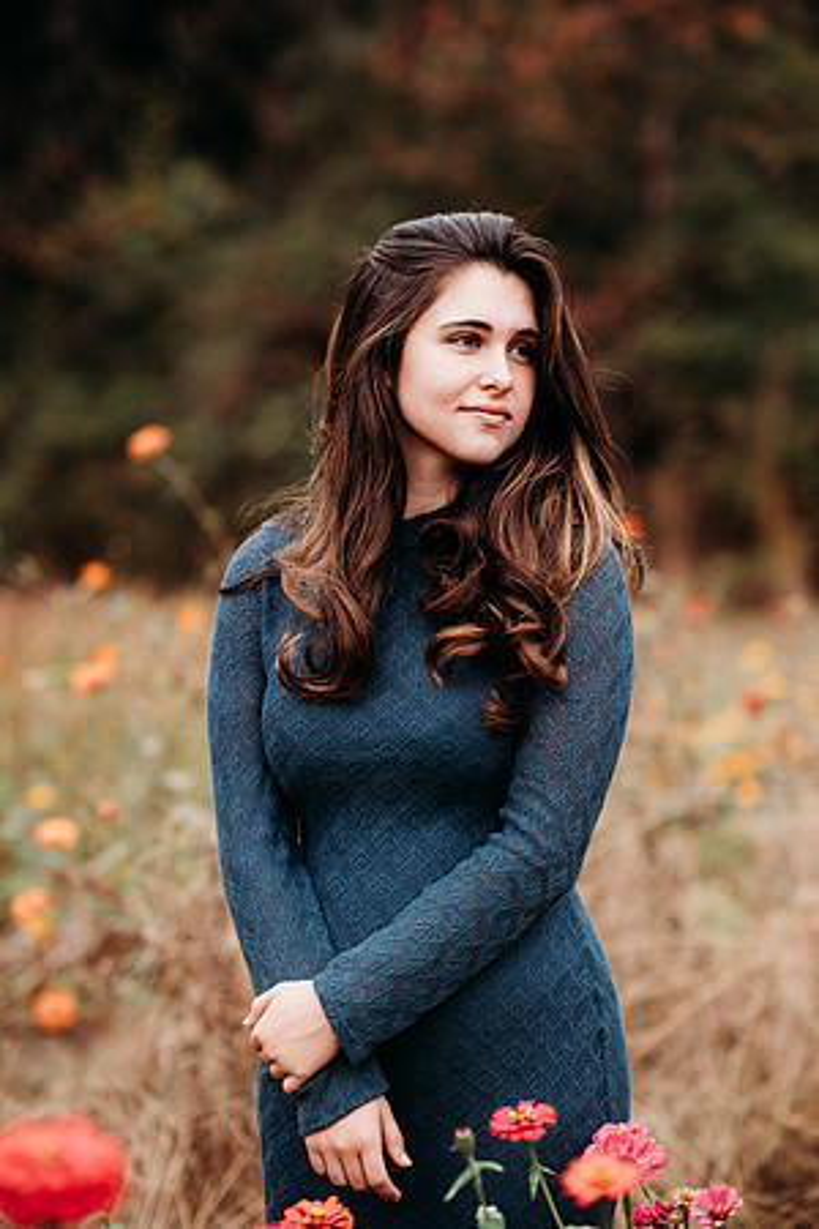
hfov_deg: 16.1
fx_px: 2900
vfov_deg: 23.9
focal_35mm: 85
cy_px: 614
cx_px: 410
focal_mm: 85
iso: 100
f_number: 2.2
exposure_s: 1/500
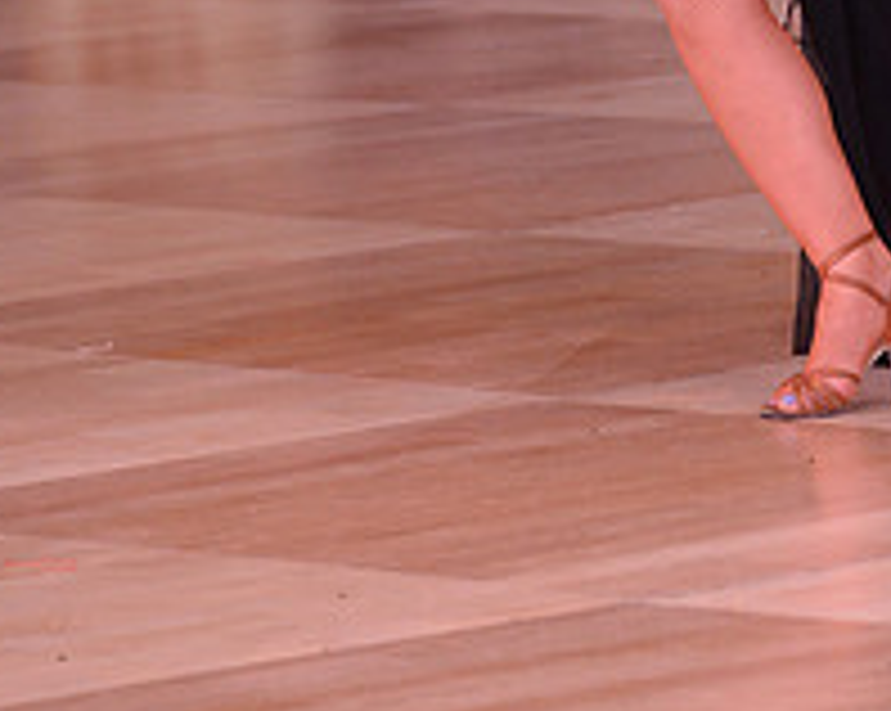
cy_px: -338
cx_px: 763
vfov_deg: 2.8
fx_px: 14489
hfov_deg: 3.5
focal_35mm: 550
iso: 1600
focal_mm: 200
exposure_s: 1/250
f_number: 5.6
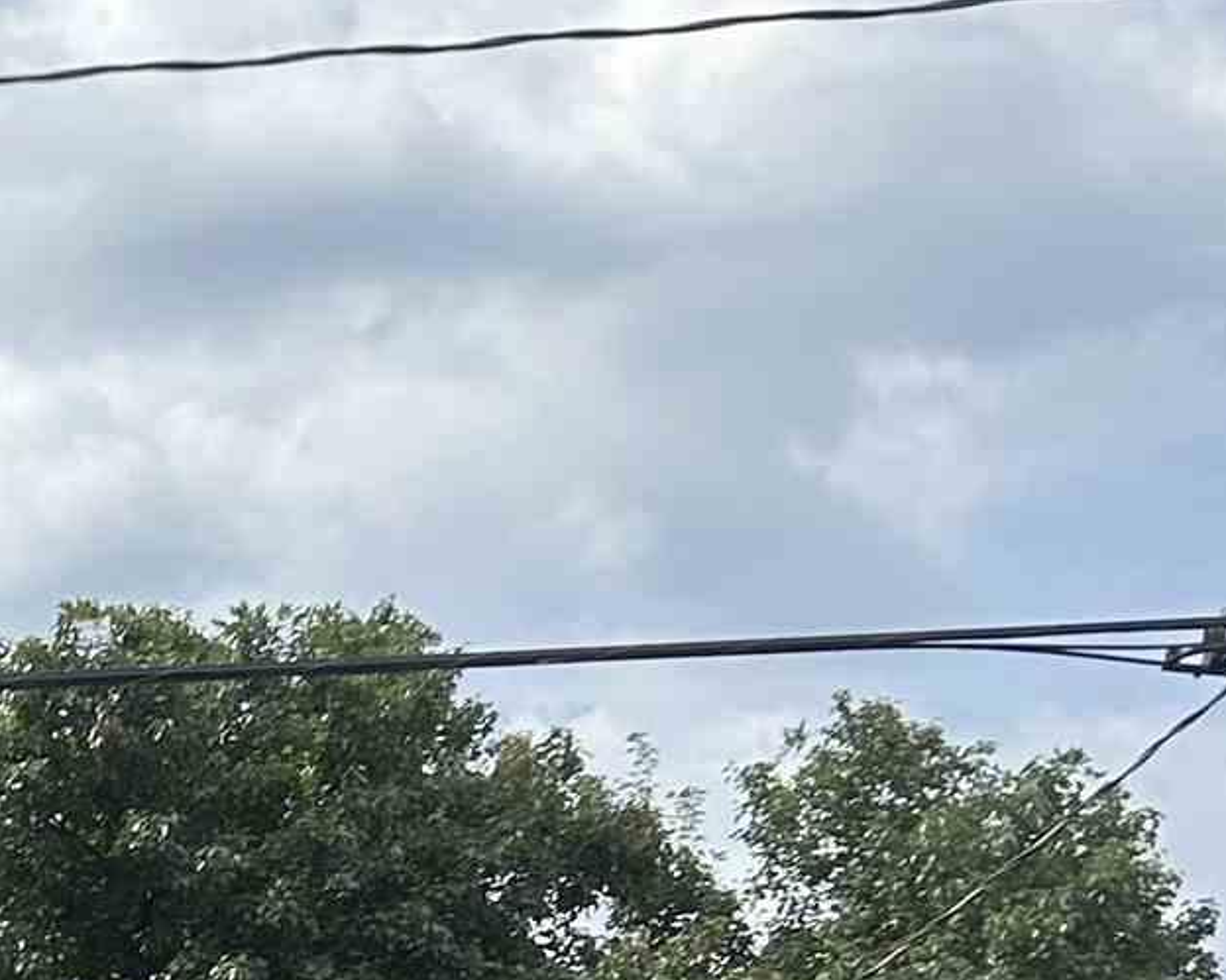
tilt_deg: +4.8
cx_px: -694
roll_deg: -0.7
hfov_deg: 14.2
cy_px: 1534
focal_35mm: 125
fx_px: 4535
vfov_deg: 11.7
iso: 50
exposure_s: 1/4274
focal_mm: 5.7
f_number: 1.5
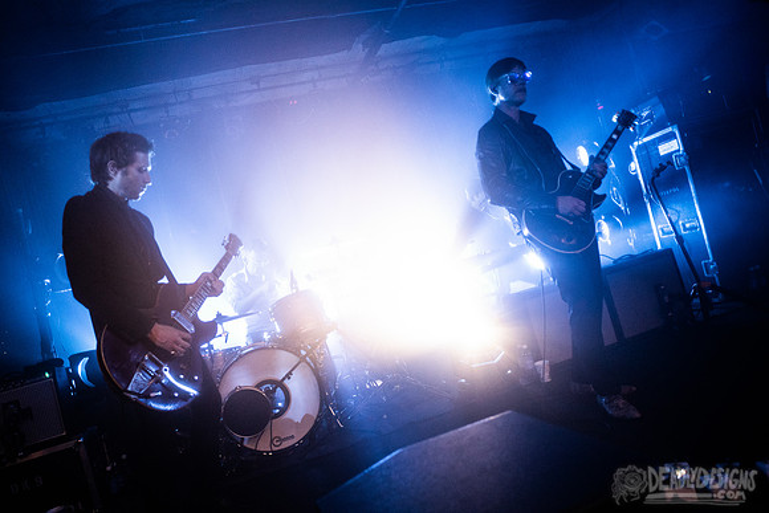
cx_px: 337
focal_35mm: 23
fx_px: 500
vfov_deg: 54.2
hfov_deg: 74.8
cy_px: 282
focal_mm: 20
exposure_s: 1/80
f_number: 3.2
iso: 3200
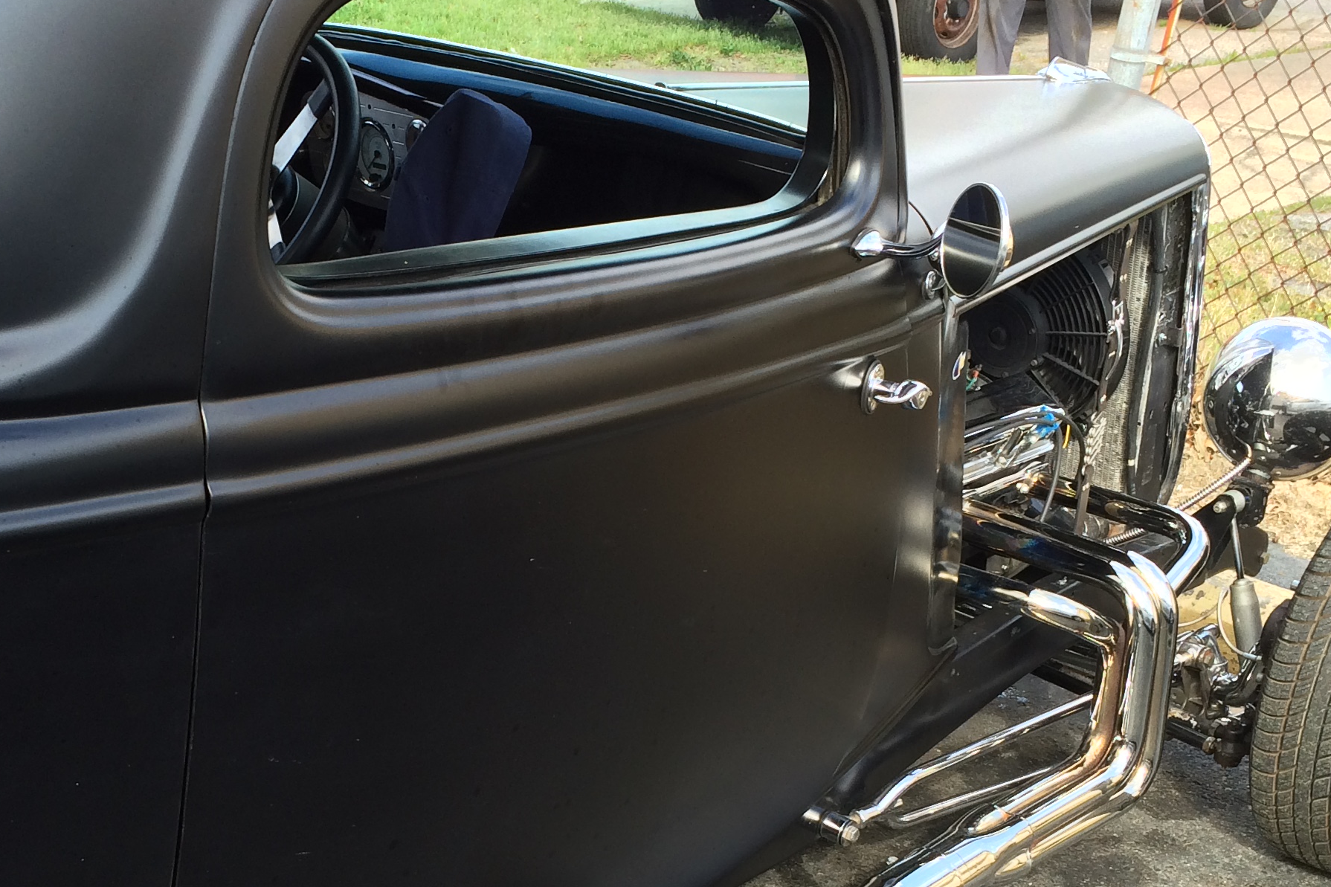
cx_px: 465
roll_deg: -2.9
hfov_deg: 36.0
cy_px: 655
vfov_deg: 24.4
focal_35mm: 55
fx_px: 2033
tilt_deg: -25.8
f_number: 2.2
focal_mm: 4.15
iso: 32
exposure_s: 1/263
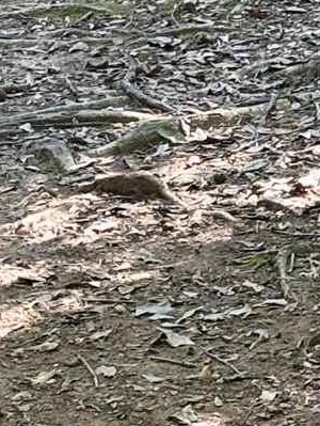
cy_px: -432
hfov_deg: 4.9
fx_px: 3692
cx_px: -160
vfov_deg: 6.4
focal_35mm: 300
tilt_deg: -7.5
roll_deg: -0.8
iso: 64
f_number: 1.6
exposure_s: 1/60
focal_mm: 5.96
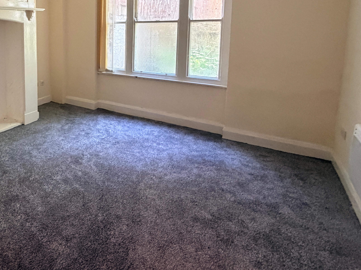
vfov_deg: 51.6
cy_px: 56
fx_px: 261
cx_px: 61
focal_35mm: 25
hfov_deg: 62.2
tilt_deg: -4.1
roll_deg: +1.0
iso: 500
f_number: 2.2
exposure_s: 1/60
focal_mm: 2.22
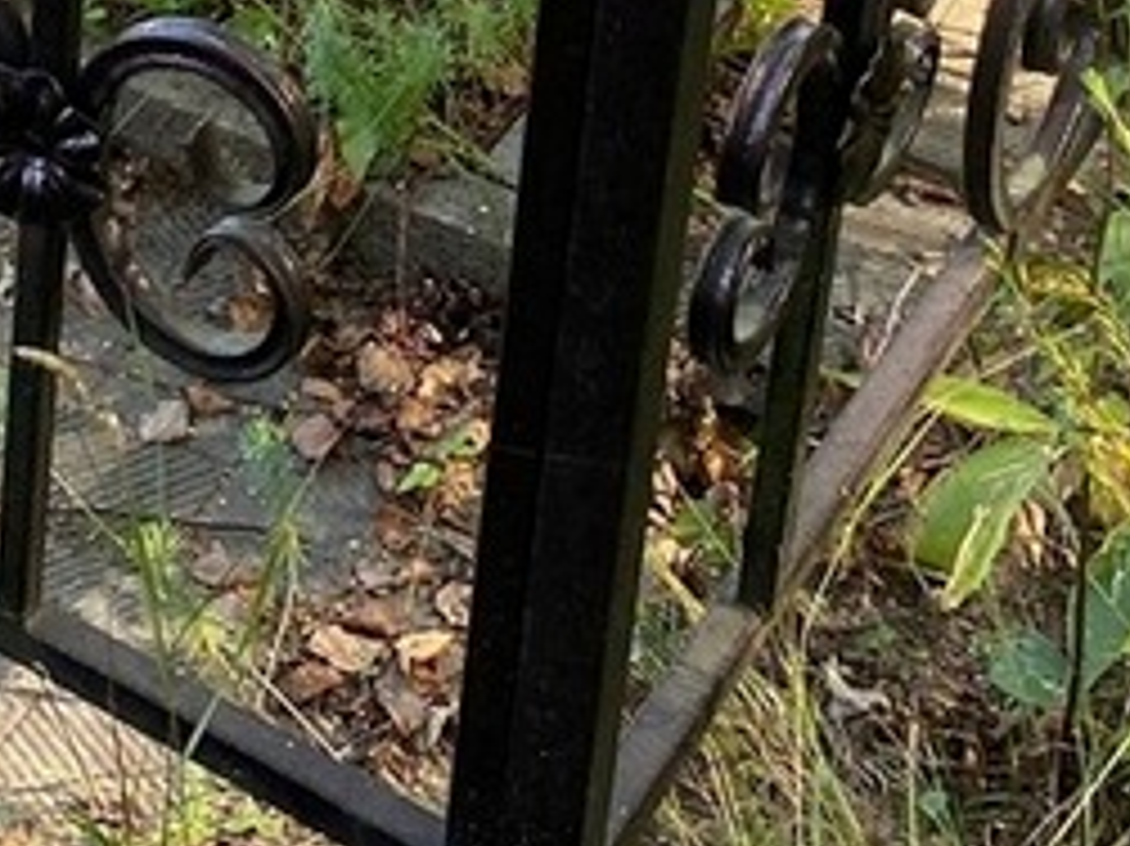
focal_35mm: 106
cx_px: -401
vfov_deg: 12.5
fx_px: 3459
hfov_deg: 17.3
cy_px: -783
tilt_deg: -19.0
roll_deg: -0.2
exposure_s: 1/122
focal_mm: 4.25
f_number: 1.8
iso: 40
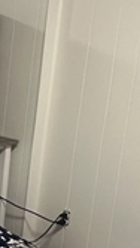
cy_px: 123
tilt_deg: -11.2
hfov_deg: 12.6
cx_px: -213
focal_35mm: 70
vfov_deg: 30.1
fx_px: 462
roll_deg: -0.6
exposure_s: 1/60
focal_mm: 2.22
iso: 200
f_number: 2.2
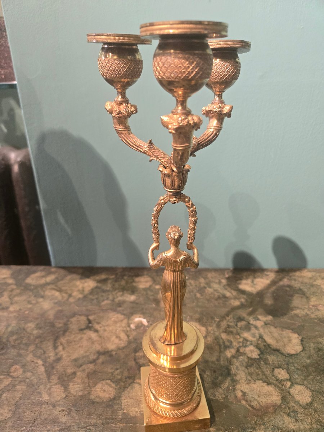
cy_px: 216
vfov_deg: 73.9
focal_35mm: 23
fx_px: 287
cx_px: 162
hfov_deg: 58.9
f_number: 1.8
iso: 640
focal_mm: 5.4
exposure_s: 1/100
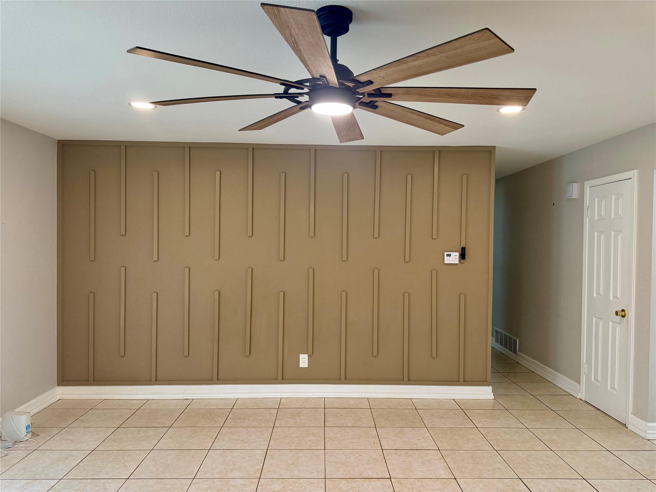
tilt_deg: -1.3
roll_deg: -1.2
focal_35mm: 24
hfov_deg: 71.6
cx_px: 328
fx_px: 455
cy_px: 246
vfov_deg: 56.8
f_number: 1.78
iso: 200
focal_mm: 6.76
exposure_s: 1/130
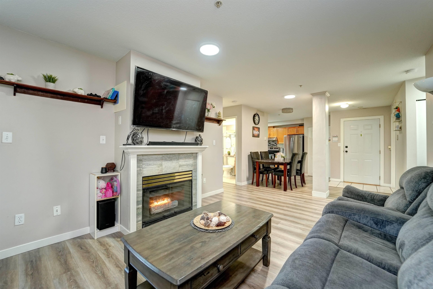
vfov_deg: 81.3
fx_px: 168
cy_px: 144
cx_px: 216
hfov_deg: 104.2
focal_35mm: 14
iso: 800
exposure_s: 1/30
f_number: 4
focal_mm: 14
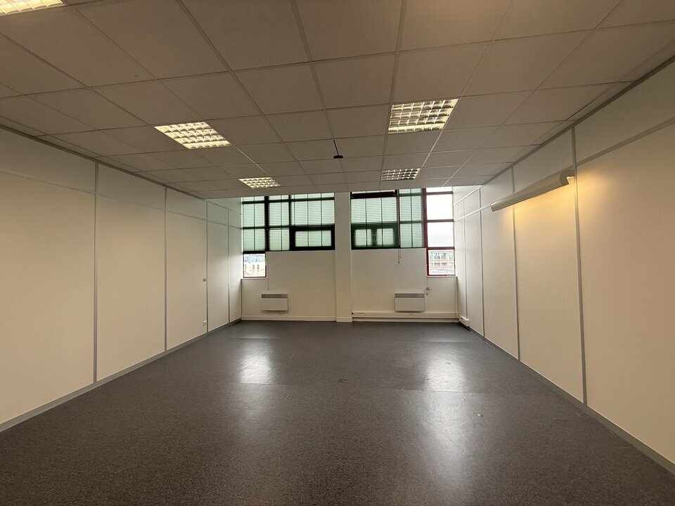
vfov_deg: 85.7
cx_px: 338
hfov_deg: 102.1
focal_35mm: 14
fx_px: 273
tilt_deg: +2.0
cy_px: 253
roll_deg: +0.5
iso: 64
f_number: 2.2
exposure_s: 1/105
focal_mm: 2.22
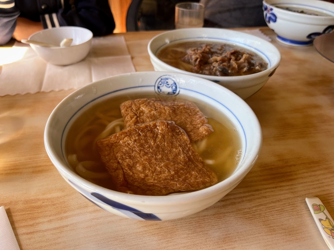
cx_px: 167
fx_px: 251
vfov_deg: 53.1
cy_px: 125
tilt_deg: -38.4
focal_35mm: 26
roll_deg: -2.1
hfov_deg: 67.3
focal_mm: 5.1
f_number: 1.6
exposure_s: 1/122
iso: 40
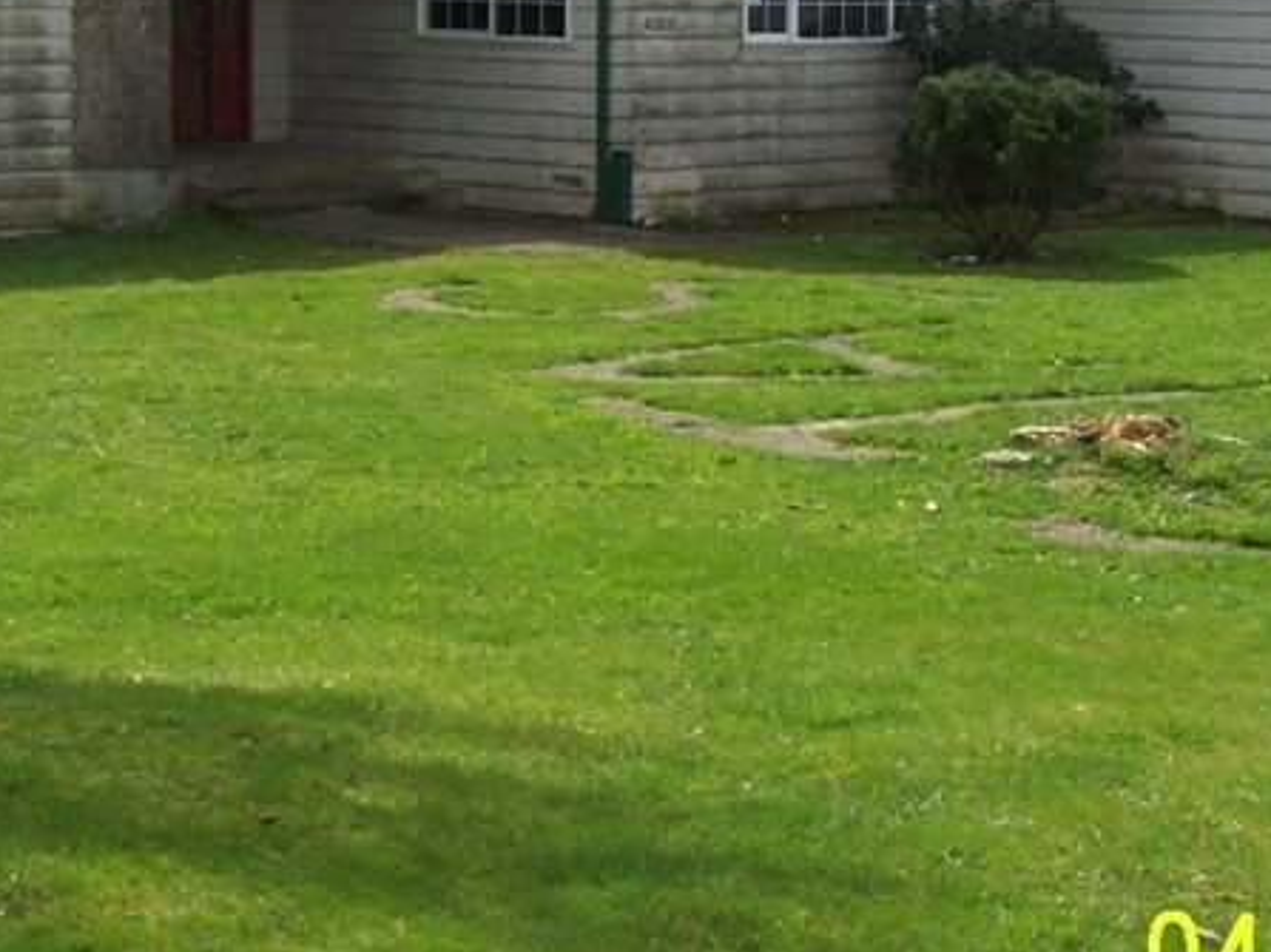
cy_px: 142
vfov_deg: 16.8
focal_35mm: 87
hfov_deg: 22.5
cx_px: 486
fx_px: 3194
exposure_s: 1/320
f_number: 4
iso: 64
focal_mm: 6.3
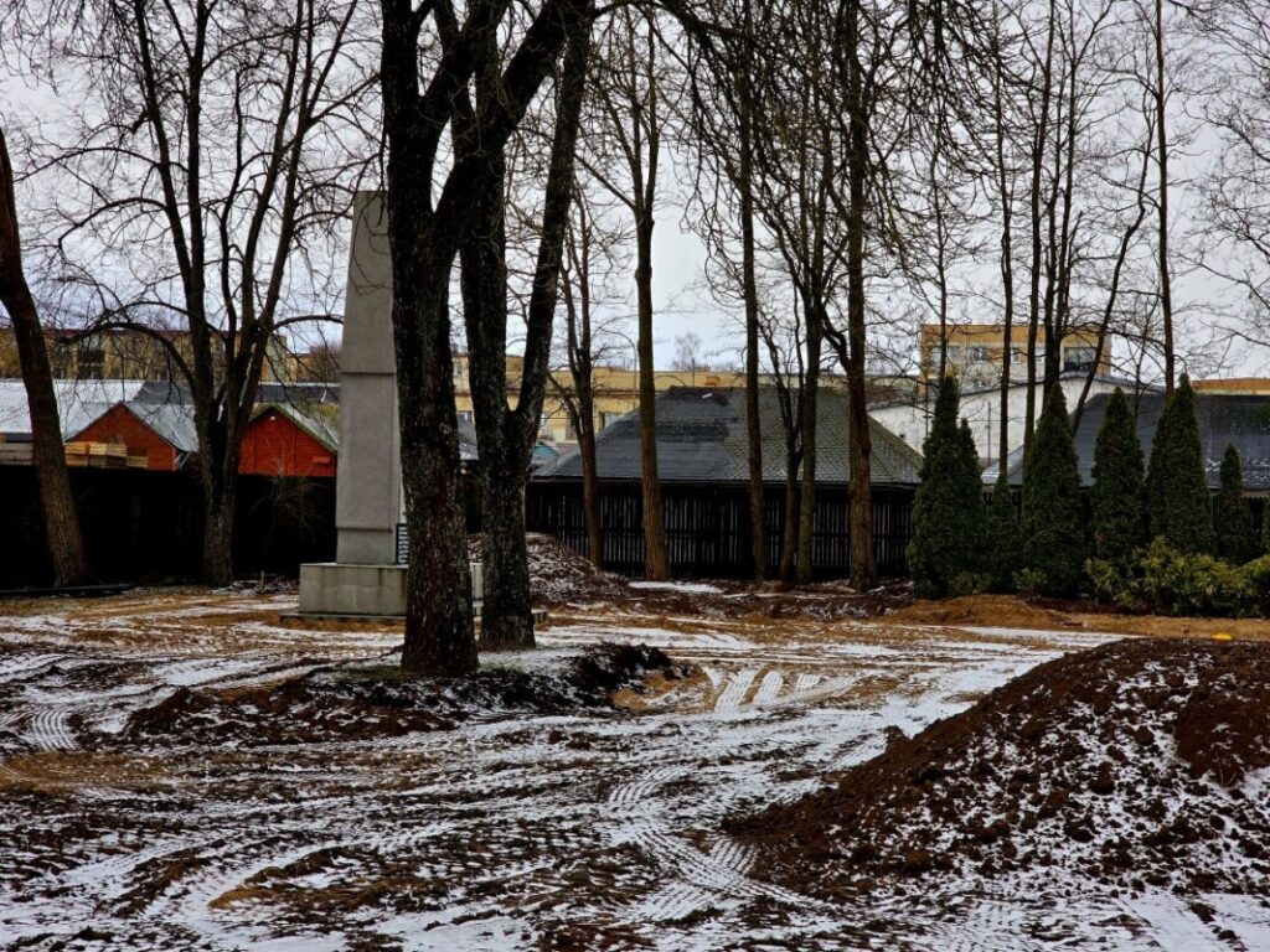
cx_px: 635
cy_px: 476
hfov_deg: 28.2
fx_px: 2531
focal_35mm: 69
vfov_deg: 21.3
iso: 50
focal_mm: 7.9
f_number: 2.4
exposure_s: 1/175
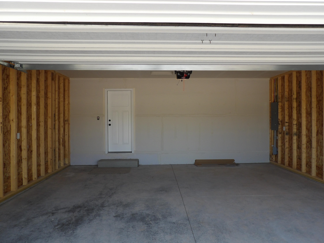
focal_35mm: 25
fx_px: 234
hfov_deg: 69.4
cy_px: 119
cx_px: 166
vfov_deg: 54.9
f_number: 3.2
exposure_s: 1/156
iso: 100
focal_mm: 4.3
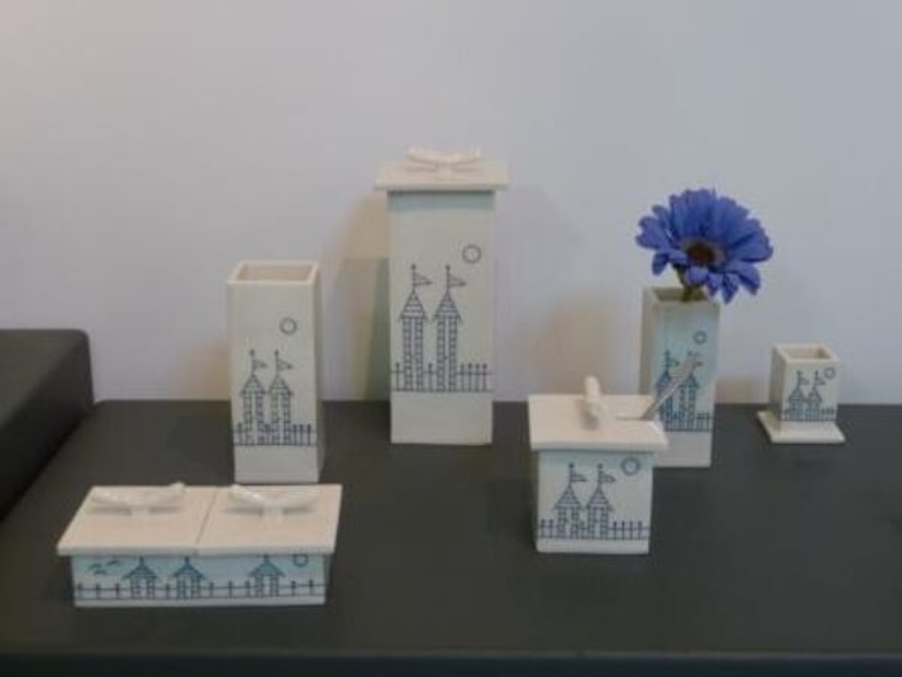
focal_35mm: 50
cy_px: 338
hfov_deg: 38.2
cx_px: 451
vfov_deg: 29.1
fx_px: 1303
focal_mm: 8.5
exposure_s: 1/40
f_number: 4.2
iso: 200
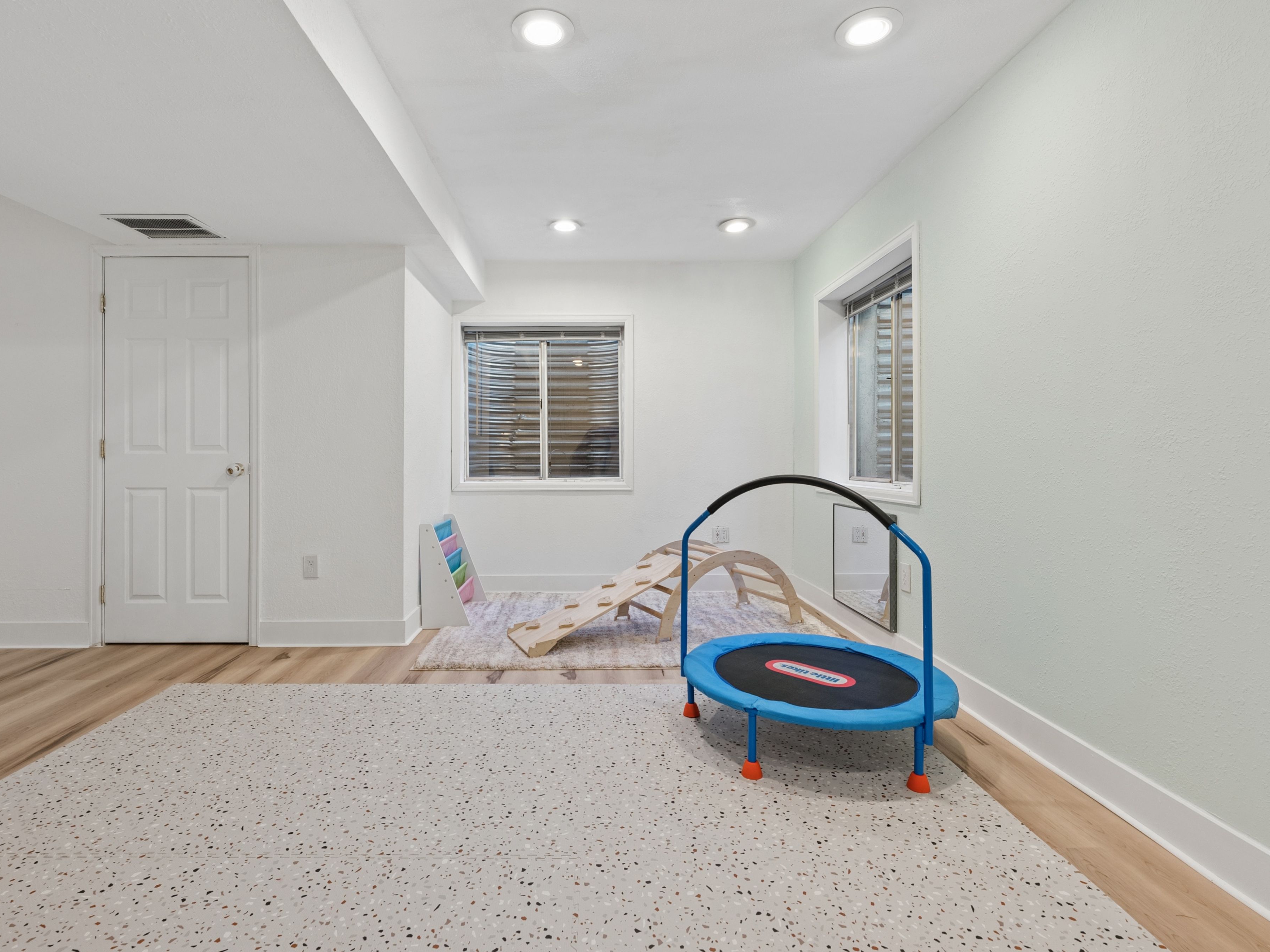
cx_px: 586
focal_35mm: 17
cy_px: 454
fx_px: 624
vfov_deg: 74.7
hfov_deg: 90.9
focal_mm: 15
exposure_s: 1/13
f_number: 9
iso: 500
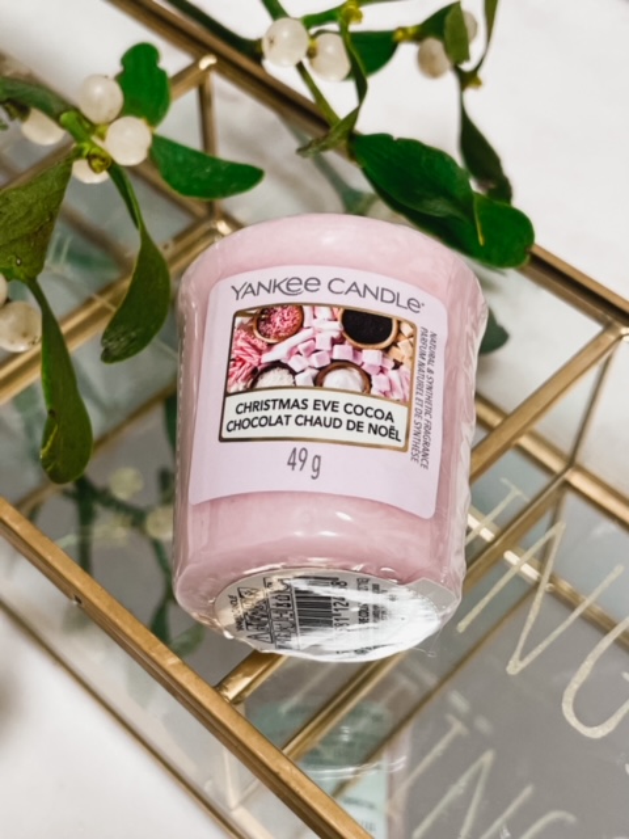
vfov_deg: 67.3
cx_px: 314
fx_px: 630
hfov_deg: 53.1
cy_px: 420
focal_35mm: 26
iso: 125
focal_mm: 4.2
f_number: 1.6
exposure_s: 1/100
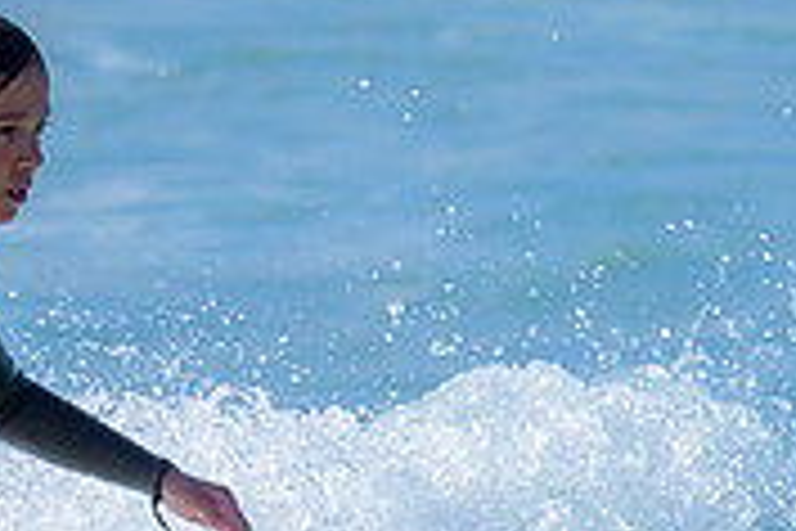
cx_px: 298
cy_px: 547
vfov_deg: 0.4
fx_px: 79461
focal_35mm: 3594
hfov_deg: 0.6
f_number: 6.3
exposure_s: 1/2000
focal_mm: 800
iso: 220
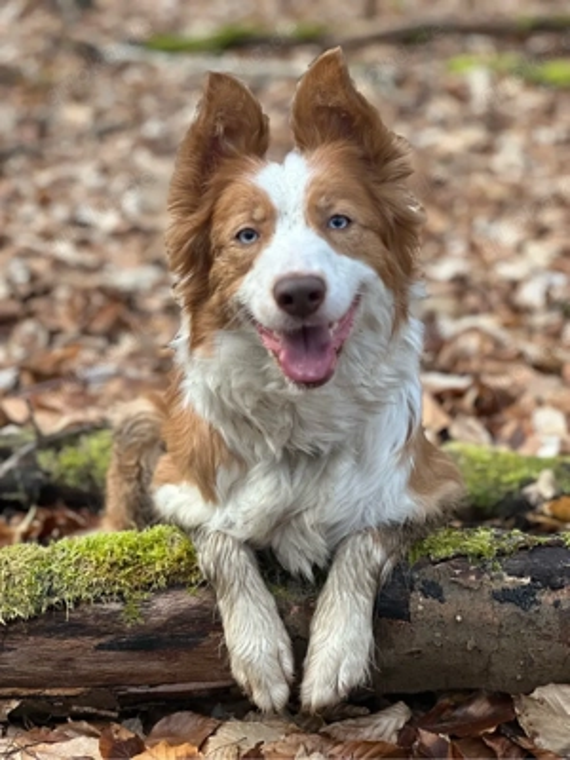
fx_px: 1691
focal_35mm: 77
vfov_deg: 25.3
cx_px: 285
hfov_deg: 19.1
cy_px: 380
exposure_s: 1/121
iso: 50
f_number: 2.8
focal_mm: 9
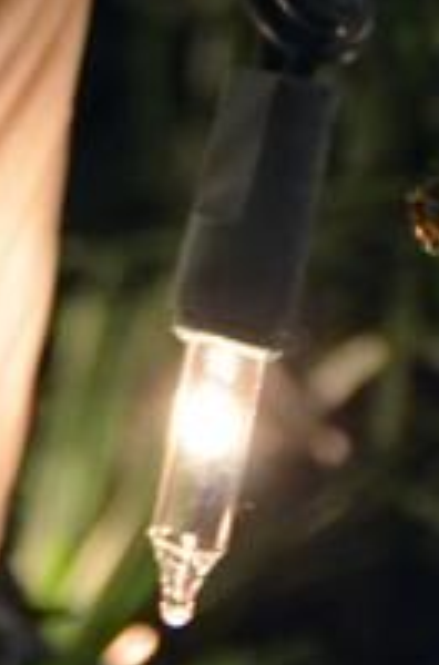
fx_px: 8491
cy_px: -542
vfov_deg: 4.4
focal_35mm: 461
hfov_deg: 3.0
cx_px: 37
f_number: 5
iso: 3200
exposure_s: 1/25
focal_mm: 80
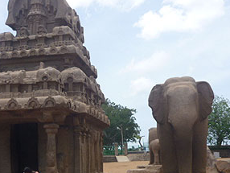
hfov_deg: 36.2
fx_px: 346
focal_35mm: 52
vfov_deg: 28.0
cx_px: 68
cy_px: 105
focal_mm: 5.5
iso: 100
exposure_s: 1/160
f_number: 8
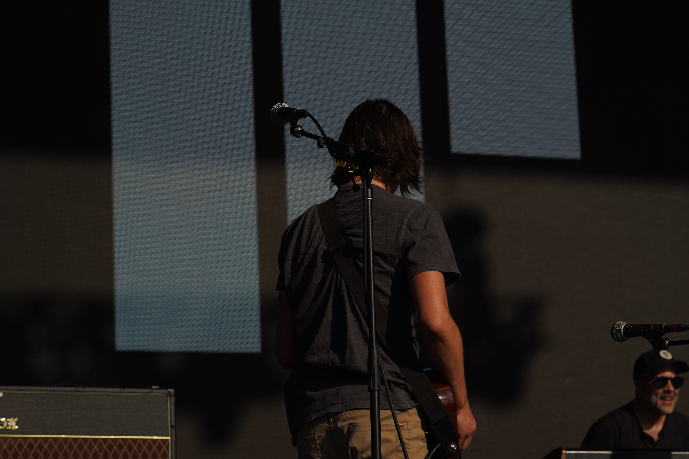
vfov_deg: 10.4
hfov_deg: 15.5
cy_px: 286
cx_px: 404
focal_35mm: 132
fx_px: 2526
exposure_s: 1/1250
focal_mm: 105
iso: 100
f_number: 8
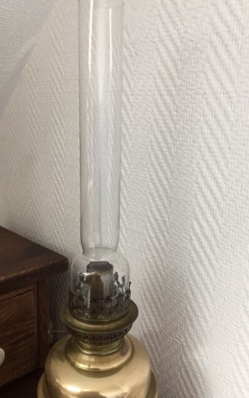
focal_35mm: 33
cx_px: 135
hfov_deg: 38.3
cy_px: 199
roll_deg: -1.7
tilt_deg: -14.4
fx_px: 358
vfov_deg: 58.1
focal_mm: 3.3
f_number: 2.4
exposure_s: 1/33
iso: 64
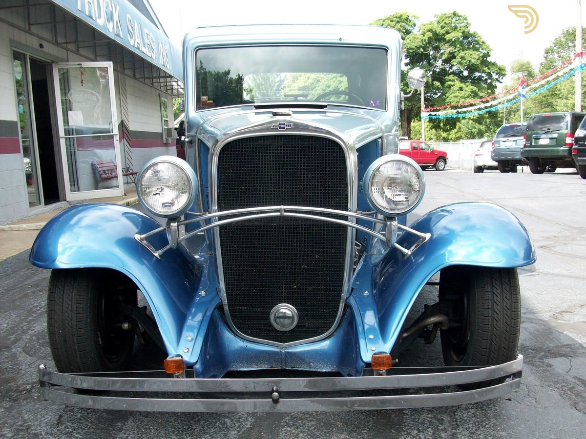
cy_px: 220
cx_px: 293
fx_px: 576
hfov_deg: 54.0
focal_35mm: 34
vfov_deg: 41.8
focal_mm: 5.7
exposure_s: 1/266
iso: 64
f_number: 2.8
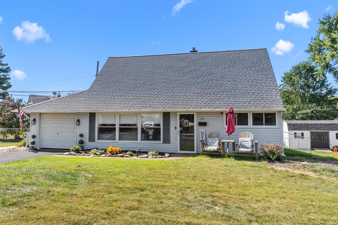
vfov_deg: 46.4
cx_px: 152
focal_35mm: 28
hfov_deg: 65.3
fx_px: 263
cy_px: 103
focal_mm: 24
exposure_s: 1/500
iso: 800
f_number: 11
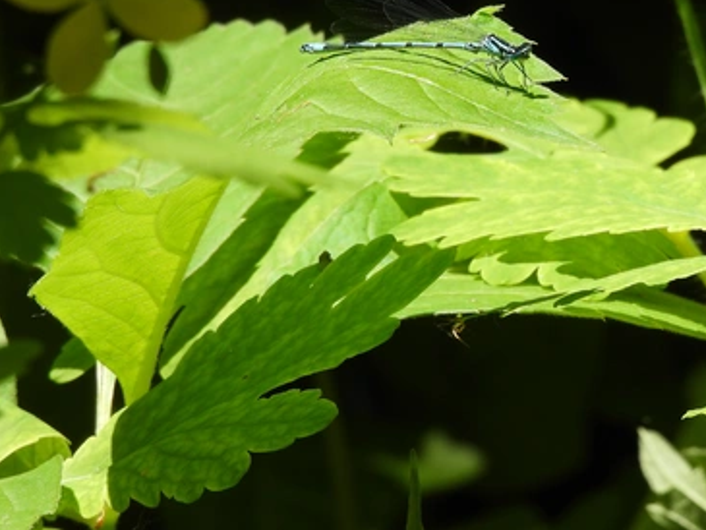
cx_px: 447
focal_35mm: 1053
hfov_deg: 1.9
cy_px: 97
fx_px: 21483
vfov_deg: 1.4
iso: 100
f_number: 5
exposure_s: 1/320
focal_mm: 107
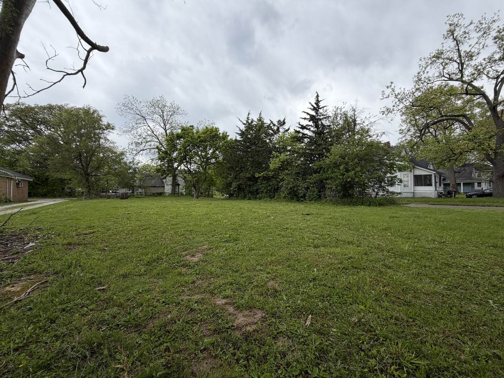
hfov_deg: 102.1
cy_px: 189
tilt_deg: +2.3
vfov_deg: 85.7
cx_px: 252
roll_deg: +0.6
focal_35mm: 14
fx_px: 204
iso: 40
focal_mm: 2.22
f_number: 2.2
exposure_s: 1/770
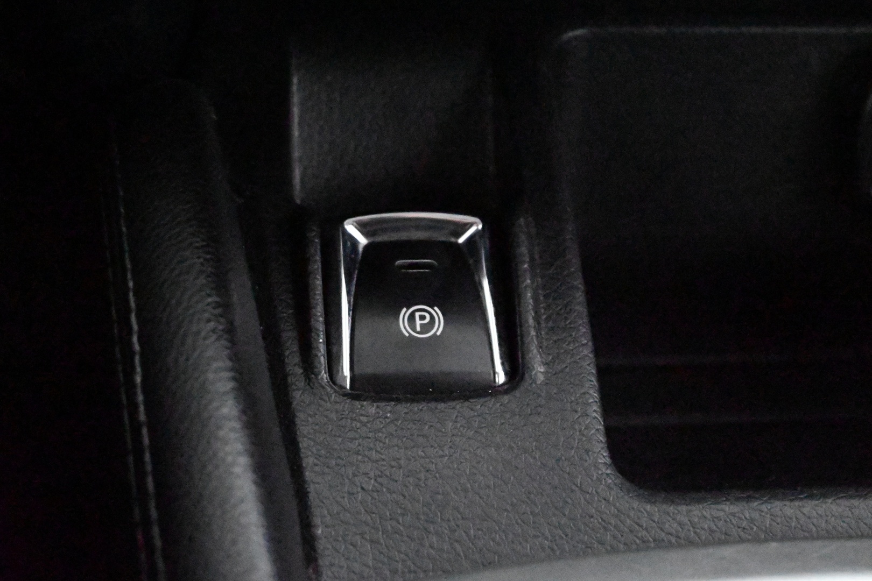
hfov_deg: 29.9
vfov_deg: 20.2
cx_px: 436
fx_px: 1635
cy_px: 290
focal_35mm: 68
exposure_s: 1/60
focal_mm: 45
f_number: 6
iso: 51200
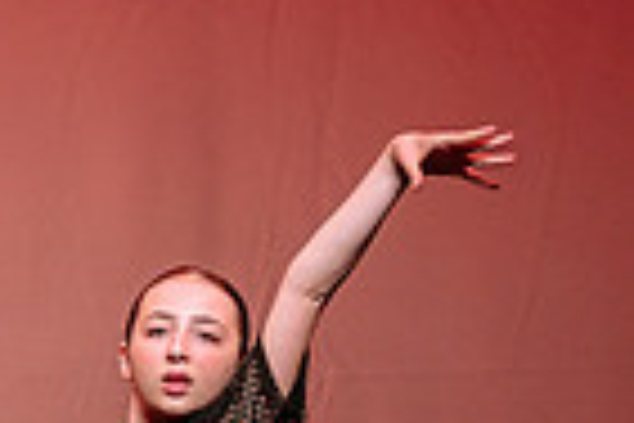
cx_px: -665
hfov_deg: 2.5
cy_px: 664
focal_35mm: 822
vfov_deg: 1.7
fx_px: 14475
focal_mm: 200
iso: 1250
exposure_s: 1/500
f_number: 2.8
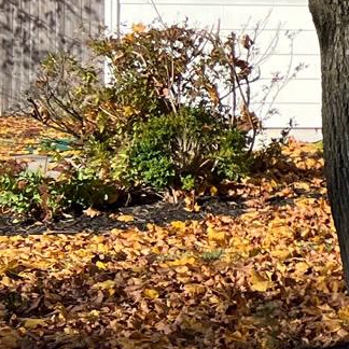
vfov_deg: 12.2
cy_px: 86
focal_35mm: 143
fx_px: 1631
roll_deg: -0.6
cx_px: 1064
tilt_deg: -0.9
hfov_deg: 9.4
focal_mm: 5.7
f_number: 1.5
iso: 50
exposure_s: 1/2841
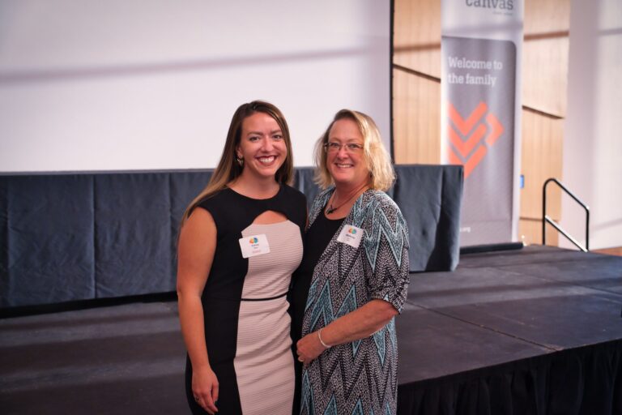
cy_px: 208
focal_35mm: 38
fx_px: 657
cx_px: 311
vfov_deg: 35.1
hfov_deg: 50.7
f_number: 3.5
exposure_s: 1/160
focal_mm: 38
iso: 2000
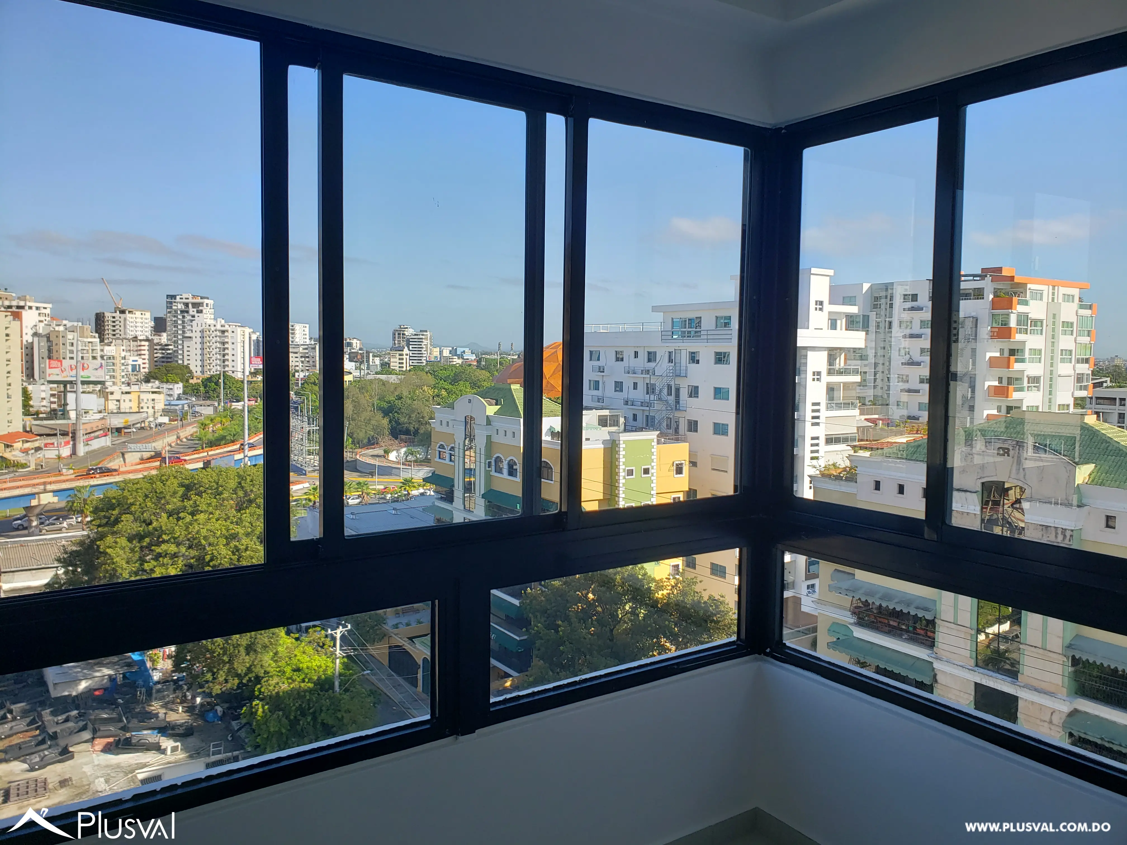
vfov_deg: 53.1
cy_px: 422
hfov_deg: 67.3
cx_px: 564
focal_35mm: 26
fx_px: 846
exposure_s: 1/792
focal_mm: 4.3
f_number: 2.4
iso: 50
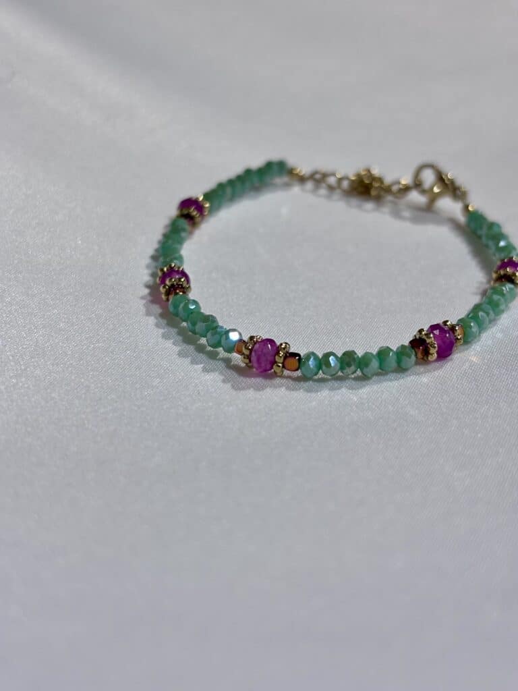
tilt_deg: -36.6
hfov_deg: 28.0
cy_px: 346
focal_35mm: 52
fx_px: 1038
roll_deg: -5.0
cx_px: 259
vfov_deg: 36.8
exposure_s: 1/230
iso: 32
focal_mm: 5.96
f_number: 1.6
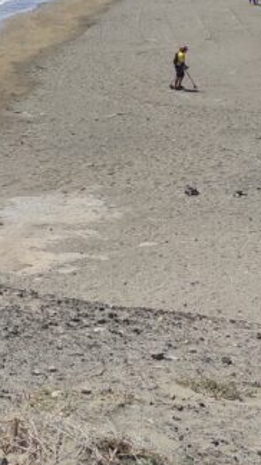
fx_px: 1059
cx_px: -73
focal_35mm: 86
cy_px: -6
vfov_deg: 23.6
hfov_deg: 13.6
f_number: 1.89
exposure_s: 1/2006
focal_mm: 5.43
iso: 100
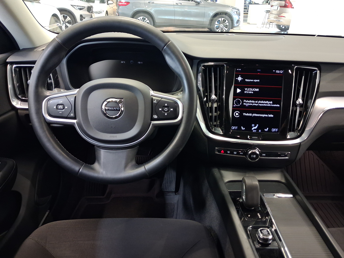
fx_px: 268
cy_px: 129
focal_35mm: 27
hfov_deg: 65.3
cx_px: 172
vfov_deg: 51.4
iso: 400
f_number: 1.8
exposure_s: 1/33
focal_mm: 4
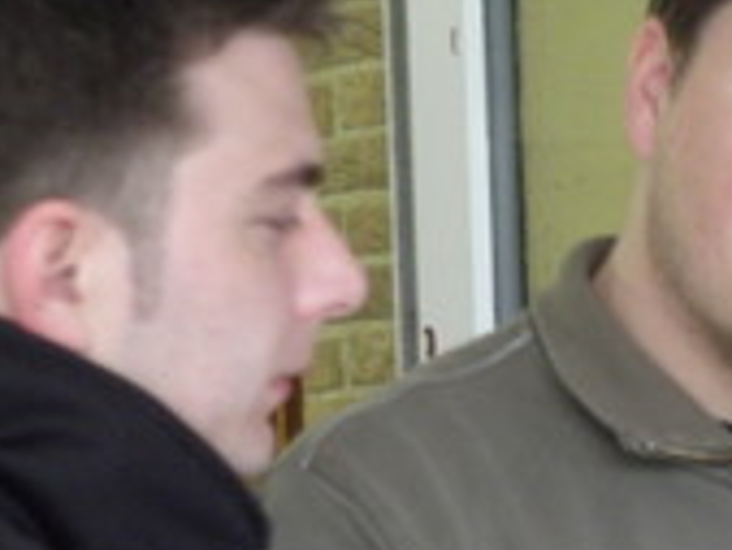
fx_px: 4846
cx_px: 520
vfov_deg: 6.5
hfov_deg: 8.6
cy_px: 221
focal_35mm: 229
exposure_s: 1/5
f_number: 4.1
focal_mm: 17.34
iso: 400
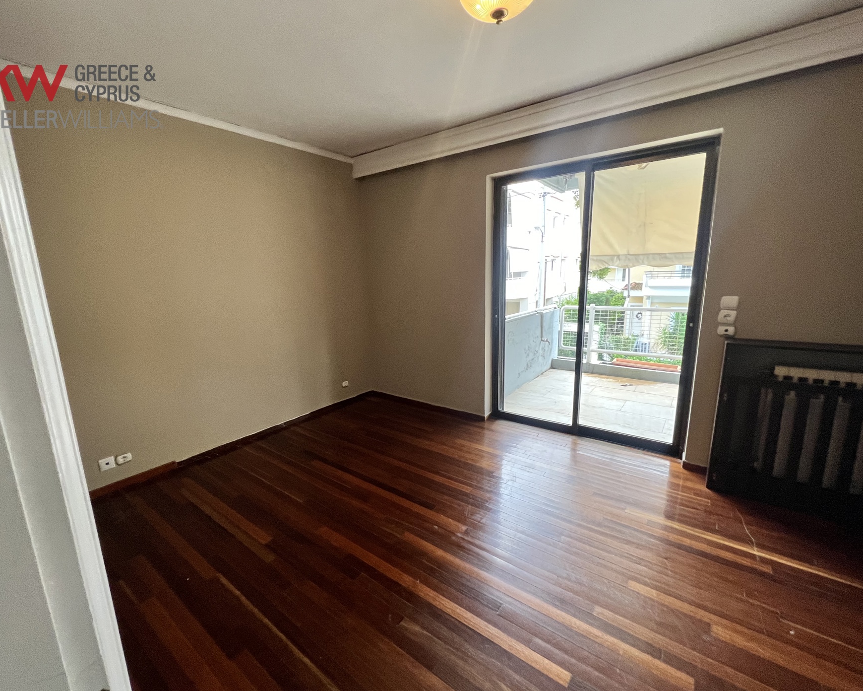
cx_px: 406
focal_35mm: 14
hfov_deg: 100.6
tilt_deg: -10.8
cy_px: 348
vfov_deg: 88.0
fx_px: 358
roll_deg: +1.3
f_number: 1.8
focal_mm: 1.57
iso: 200
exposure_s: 1/100
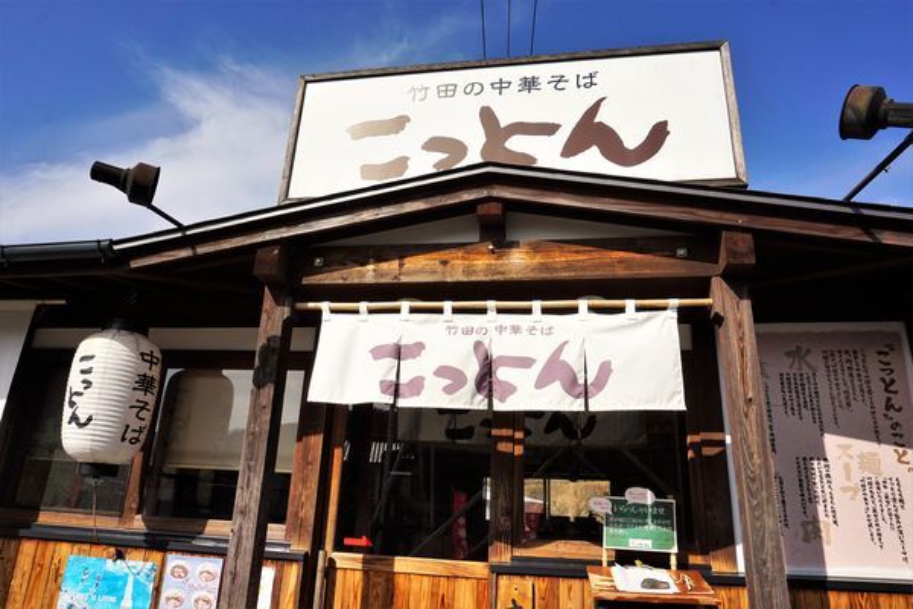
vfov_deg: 53.1
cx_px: 456
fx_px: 609
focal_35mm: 24
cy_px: 304
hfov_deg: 73.7
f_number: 11
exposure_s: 1/250
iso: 100
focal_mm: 16
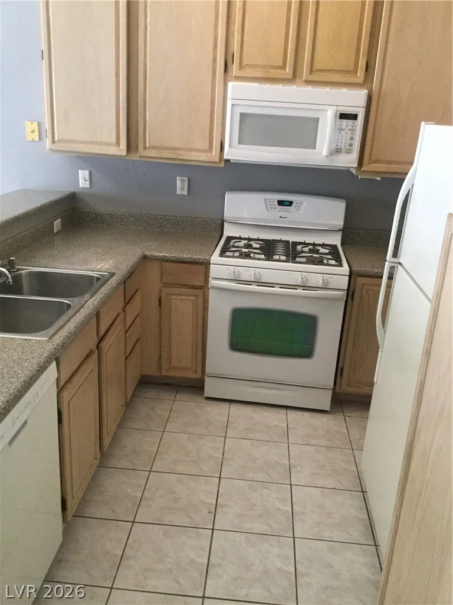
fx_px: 541
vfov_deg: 58.4
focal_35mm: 31
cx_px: 226
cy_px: 302
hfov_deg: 45.4
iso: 200
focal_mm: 3.3
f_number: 2.4
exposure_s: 1/30
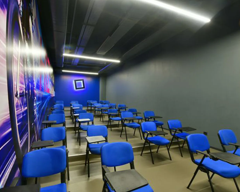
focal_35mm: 16
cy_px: 95
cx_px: 98
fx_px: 114
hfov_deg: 92.1
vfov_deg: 80.4
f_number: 9
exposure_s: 1/8
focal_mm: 14
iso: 800
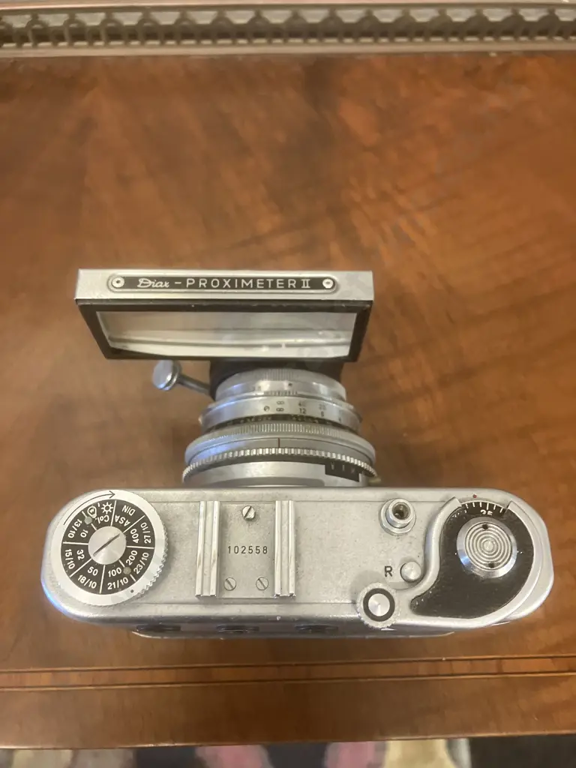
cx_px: 288
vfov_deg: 63.4
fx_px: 621
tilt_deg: -67.5
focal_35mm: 28
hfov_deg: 49.7
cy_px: 384
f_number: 1.8
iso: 320
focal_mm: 3.99
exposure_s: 1/50
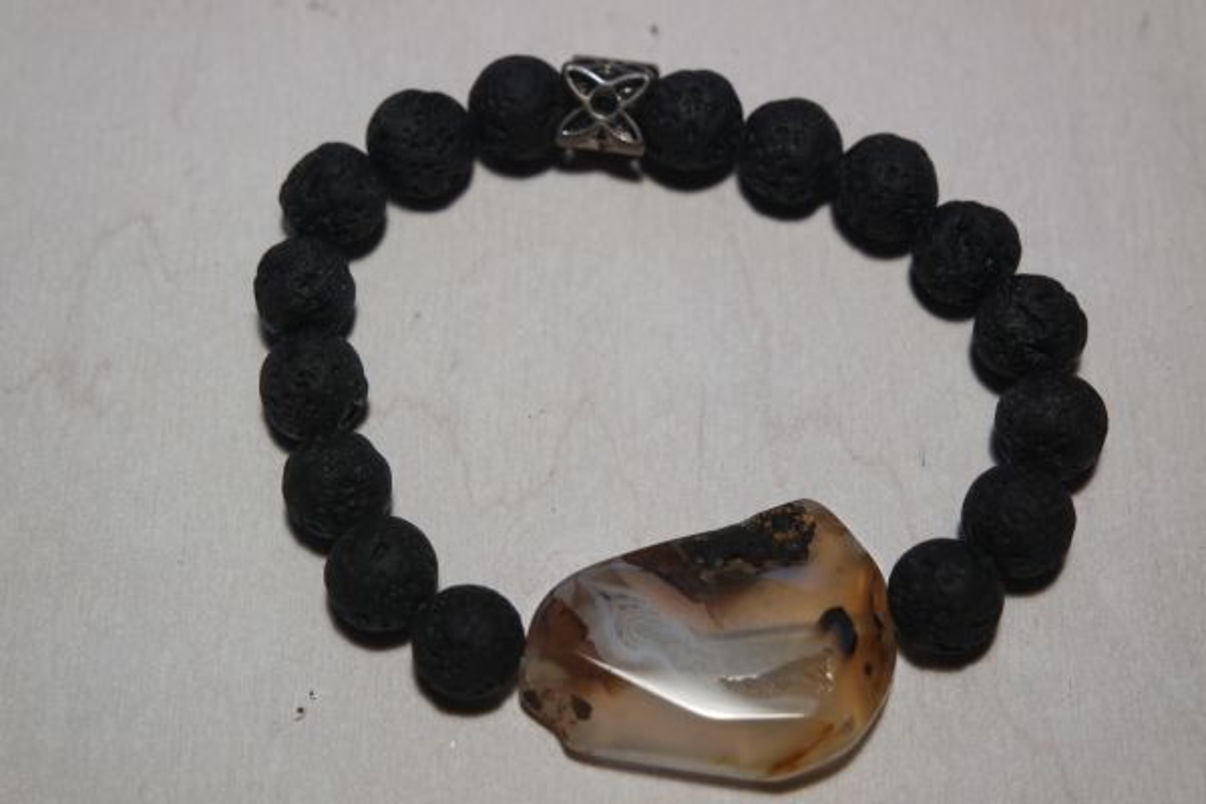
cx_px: 603
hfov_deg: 29.2
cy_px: 402
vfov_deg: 19.7
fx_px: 2311
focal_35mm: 69
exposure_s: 1/80
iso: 800
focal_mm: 45
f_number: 5.6
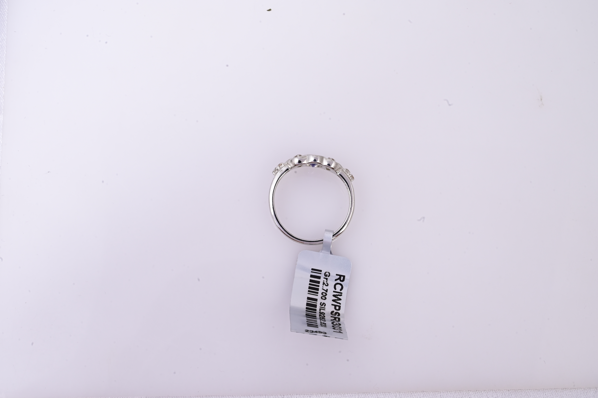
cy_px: 199
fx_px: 1162
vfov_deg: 19.4
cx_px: 299
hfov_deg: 28.9
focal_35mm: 70
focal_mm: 70
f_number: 20
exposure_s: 1/80
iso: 640
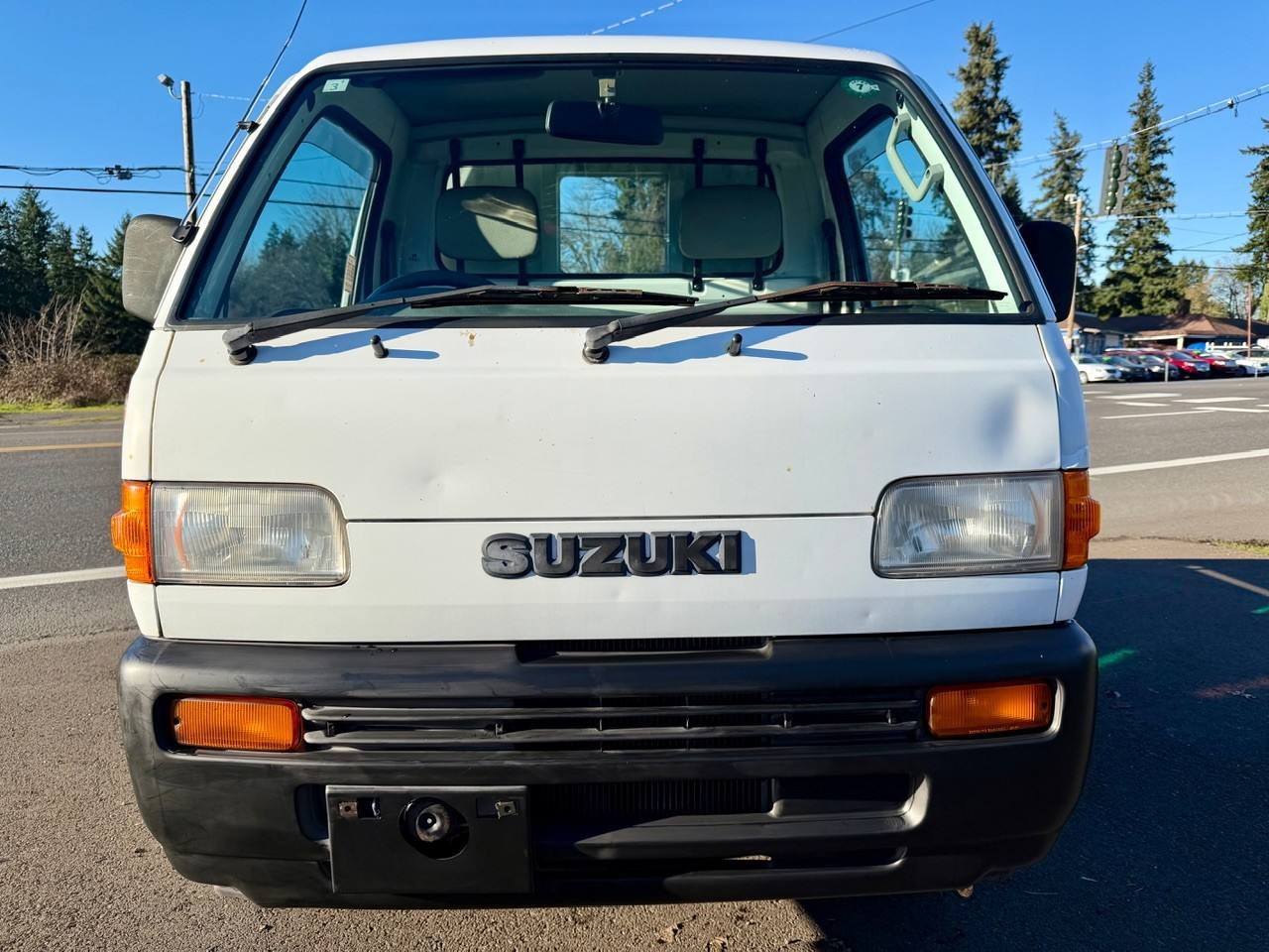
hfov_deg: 71.6
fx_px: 880
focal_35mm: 24
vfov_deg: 56.8
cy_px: 476
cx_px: 634
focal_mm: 6.76
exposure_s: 1/3953
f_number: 1.78
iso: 80
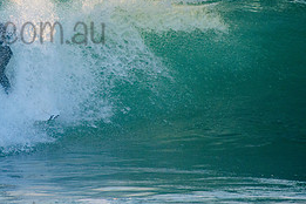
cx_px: -19
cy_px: 17
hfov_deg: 1.9
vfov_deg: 1.2
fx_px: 9451
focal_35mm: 1112
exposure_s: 1/1250
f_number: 5.6
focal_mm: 500
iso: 640
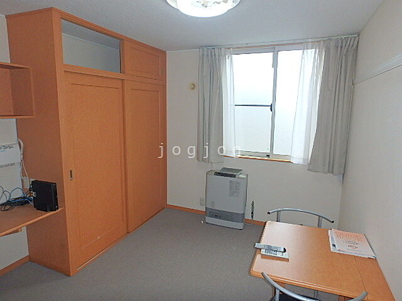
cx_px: 201
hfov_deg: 79.0
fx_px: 244
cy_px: 150
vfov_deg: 63.4
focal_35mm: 21
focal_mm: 3.7
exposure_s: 1/160
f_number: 3.5
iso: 125
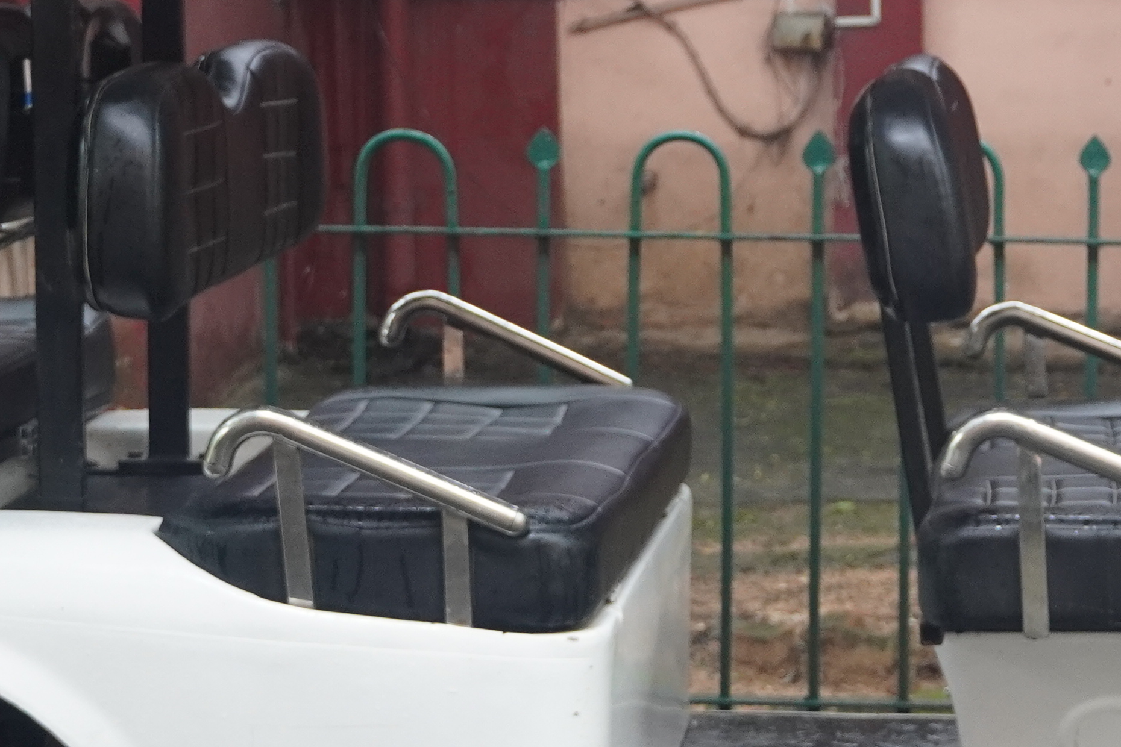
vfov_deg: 10.5
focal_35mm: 131
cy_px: 317
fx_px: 4067
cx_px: 862
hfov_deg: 15.6
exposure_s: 1/50
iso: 1000
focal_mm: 27
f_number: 4.5
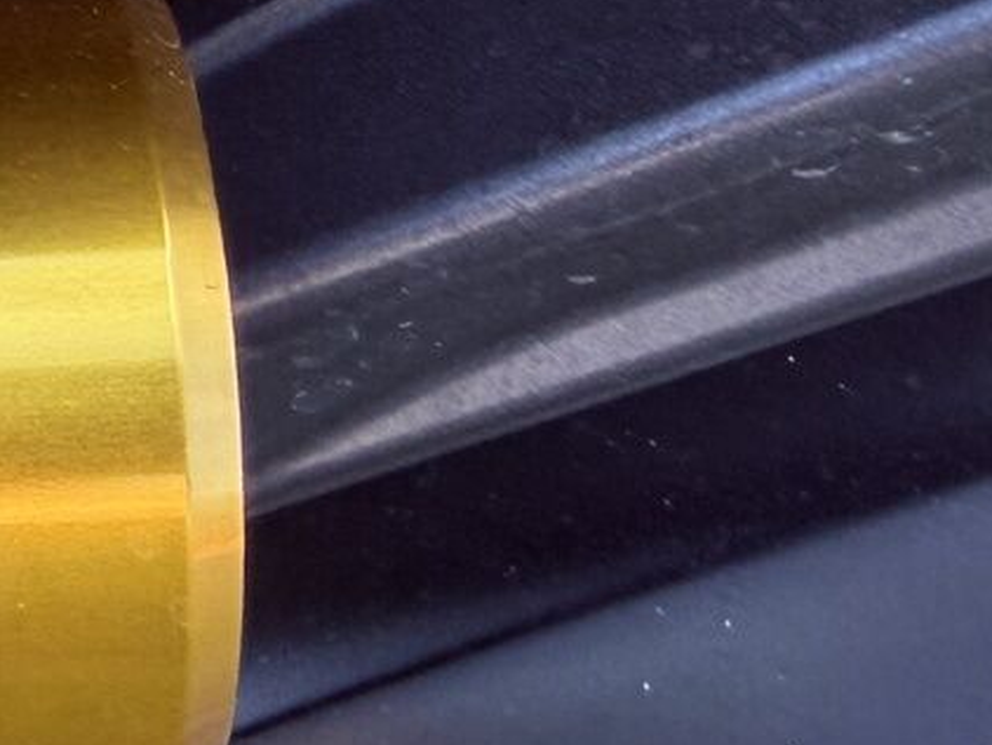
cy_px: 322
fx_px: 2781
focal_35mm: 97
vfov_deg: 15.3
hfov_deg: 16.8
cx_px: -782
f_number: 2.2
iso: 64
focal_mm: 2.22
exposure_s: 1/99
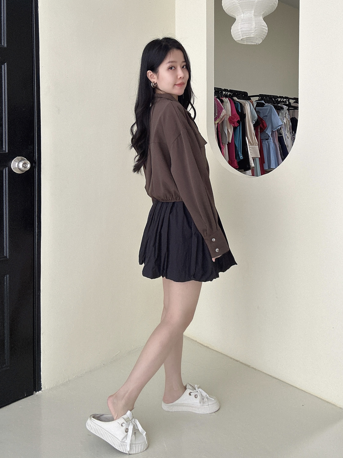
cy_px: 229
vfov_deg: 73.9
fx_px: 304
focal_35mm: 23
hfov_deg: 58.9
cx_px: 172
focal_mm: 2.69
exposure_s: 1/60
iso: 80
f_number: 1.9
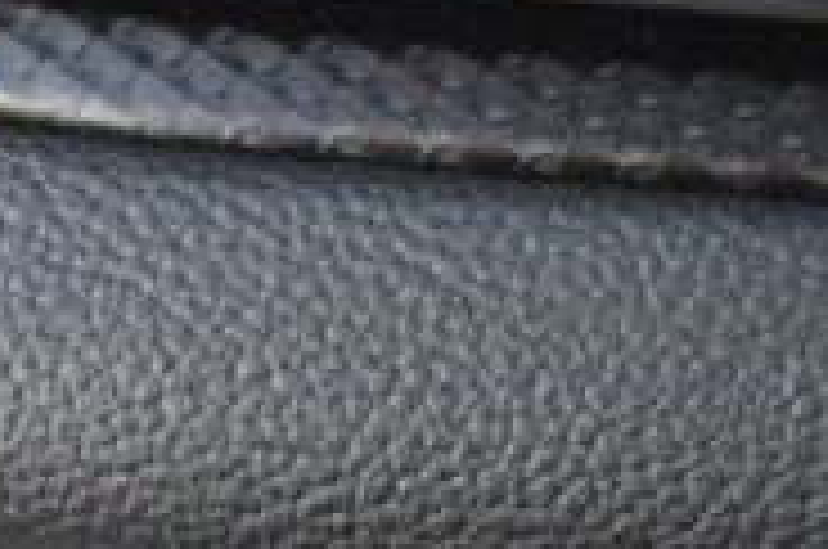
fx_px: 3123
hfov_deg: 15.1
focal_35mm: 136
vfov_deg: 9.8
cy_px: 754
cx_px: 369
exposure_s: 1/125
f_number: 4
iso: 1400
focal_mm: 26
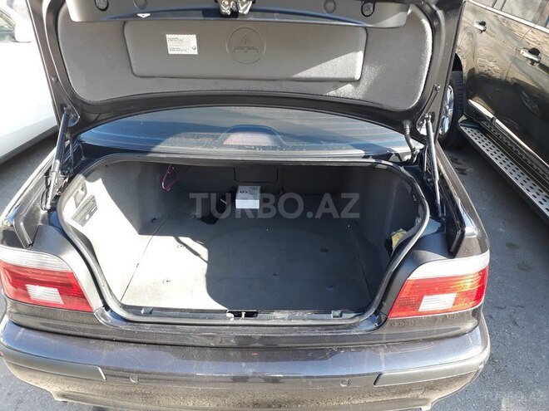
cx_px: 274
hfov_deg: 65.3
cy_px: 206
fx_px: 428
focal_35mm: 27
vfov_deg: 51.4
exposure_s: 1/100
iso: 50
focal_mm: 3.6
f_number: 1.9
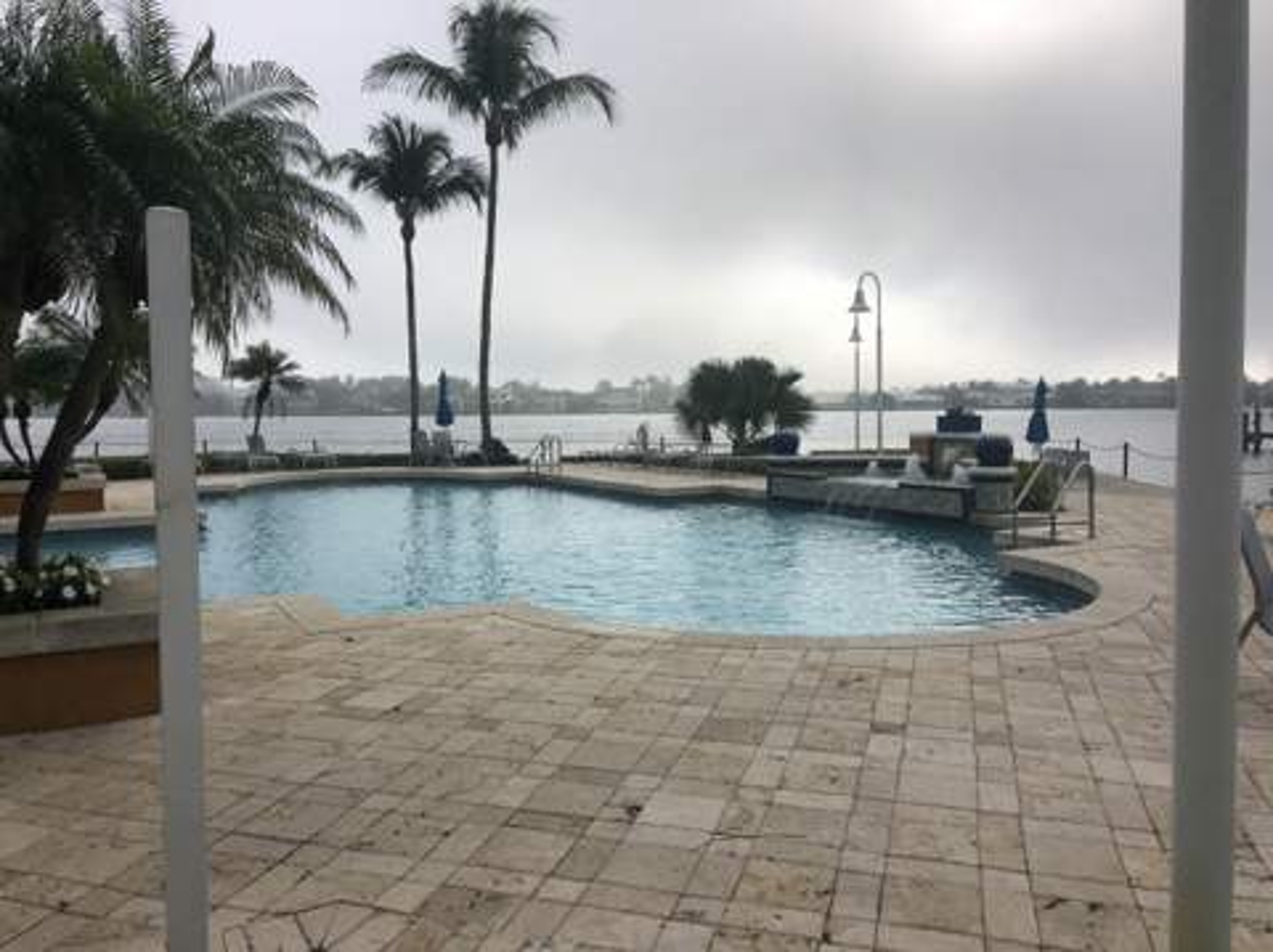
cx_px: 636
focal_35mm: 28
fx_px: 1029
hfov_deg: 63.5
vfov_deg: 49.7
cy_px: 476
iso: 25
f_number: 1.8
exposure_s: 1/4367
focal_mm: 4
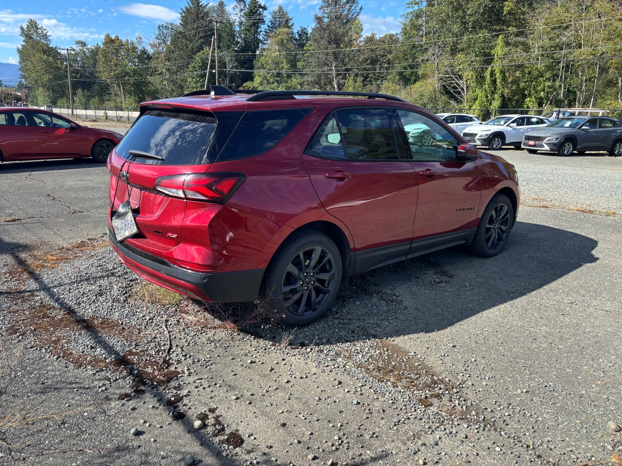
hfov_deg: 67.3
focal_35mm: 26
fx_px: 467
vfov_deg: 53.1
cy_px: 233
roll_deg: -1.5
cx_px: 311
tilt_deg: -13.4
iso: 50
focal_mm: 5.96
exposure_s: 1/1263
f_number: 1.6
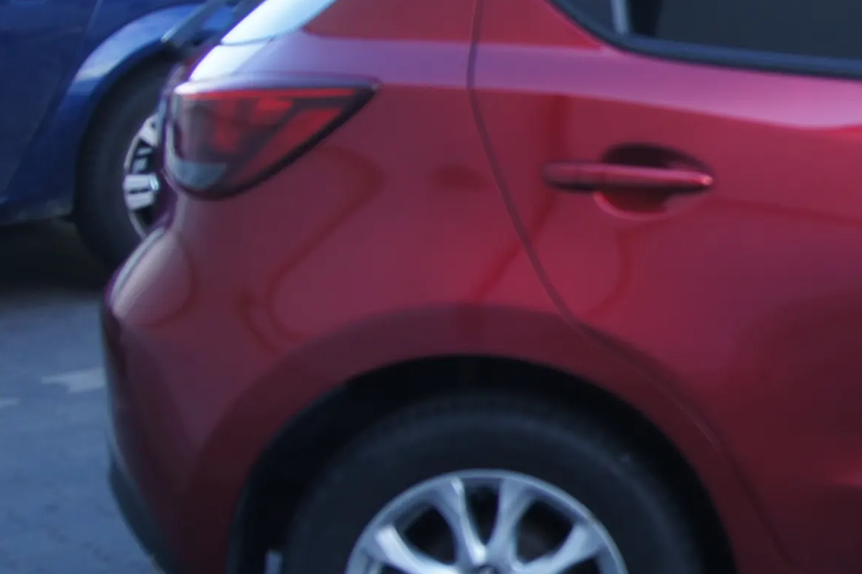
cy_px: 339
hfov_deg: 15.5
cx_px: 1382
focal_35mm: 119
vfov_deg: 11.5
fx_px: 2847
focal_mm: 24
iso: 100
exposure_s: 1/60
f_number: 5.6
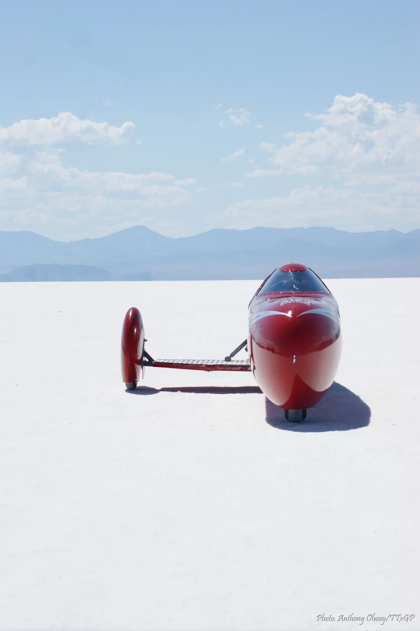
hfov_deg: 13.0
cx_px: 210
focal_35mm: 105
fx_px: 1839
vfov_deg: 19.5
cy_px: 316
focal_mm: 70
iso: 100
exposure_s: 1/640
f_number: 7.1
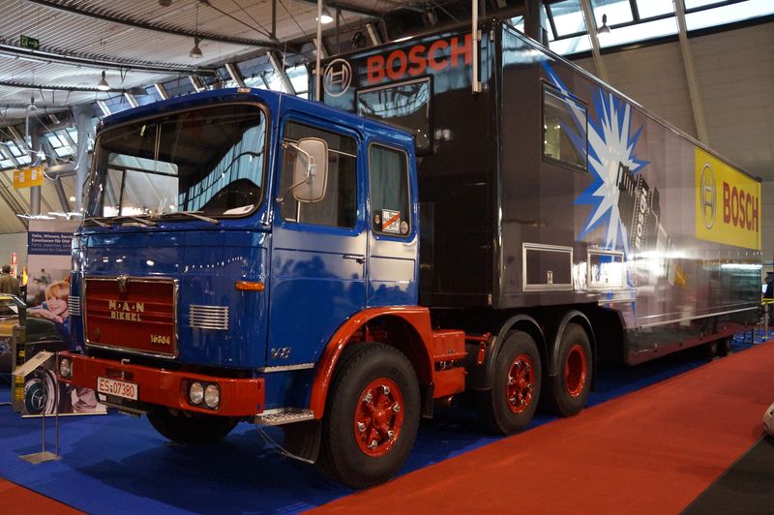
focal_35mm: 33
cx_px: 387
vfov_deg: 39.9
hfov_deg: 57.3
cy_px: 258
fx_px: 709
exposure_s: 1/125
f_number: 3.5
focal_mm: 22
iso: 3200
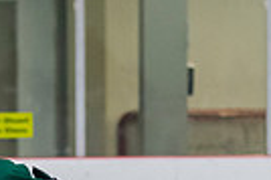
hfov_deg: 3.8
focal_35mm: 543
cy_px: 309
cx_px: 18
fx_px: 4083
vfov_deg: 2.5
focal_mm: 86
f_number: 3.2
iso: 2000
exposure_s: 1/640
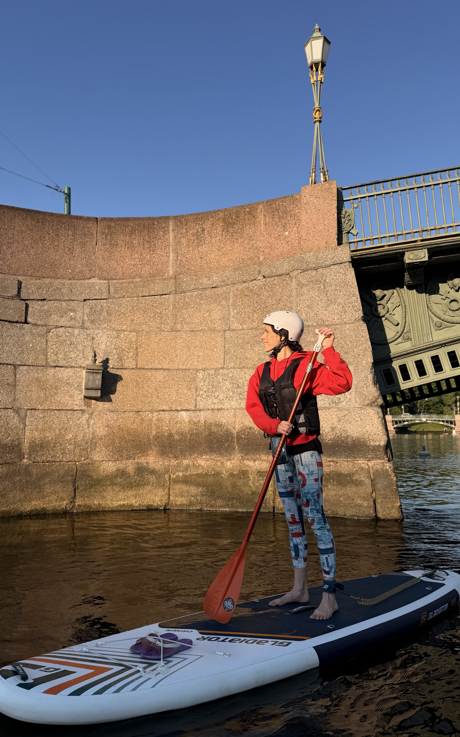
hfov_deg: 47.6
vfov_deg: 70.4
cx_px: 224
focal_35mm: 26
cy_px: 373
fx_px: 522
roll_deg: +0.7
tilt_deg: +6.0
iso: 80
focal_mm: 6.76
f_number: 1.78
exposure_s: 1/2907
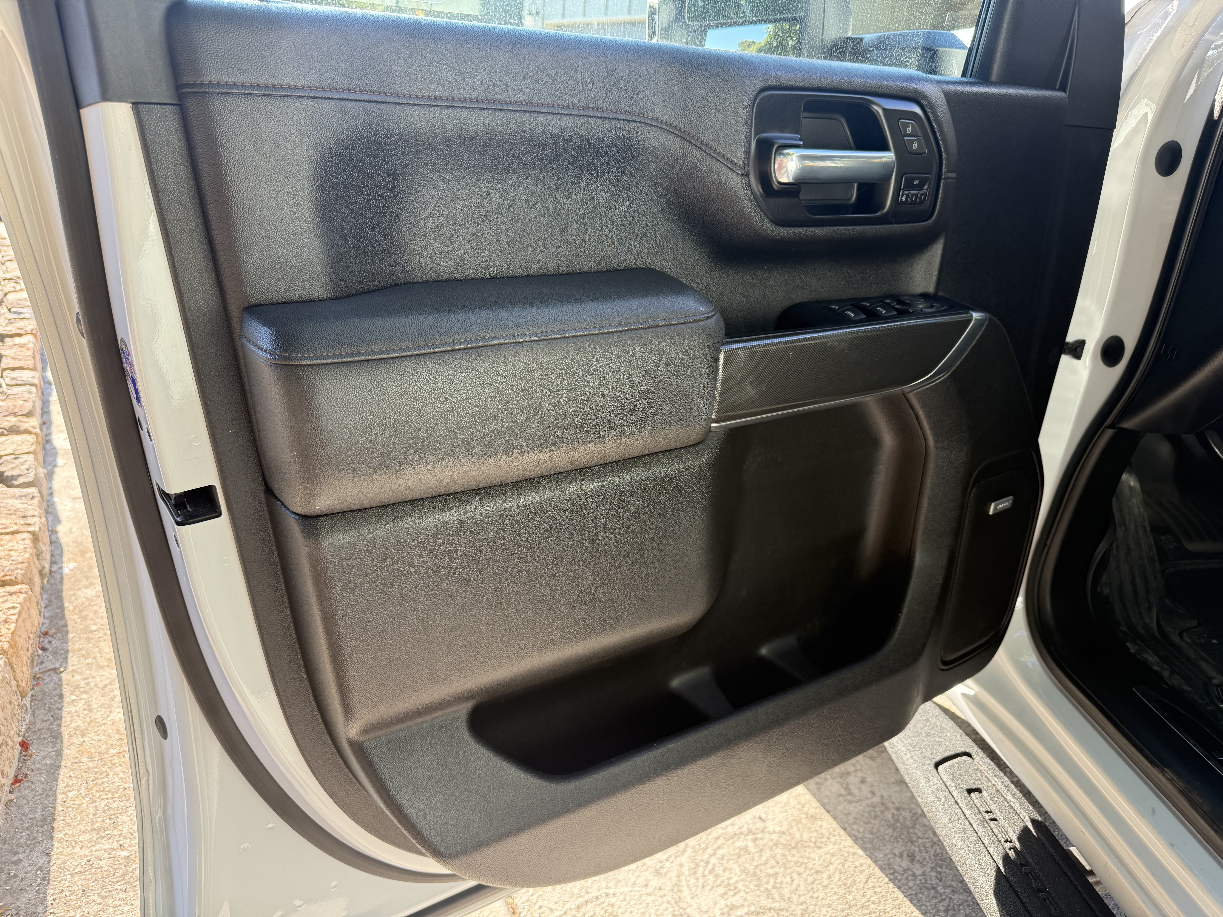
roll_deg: -4.7
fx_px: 848
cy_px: 458
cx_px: 612
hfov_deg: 71.6
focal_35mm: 24
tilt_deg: -21.0
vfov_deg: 56.8
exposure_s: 1/243
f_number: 1.78
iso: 125
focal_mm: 6.76
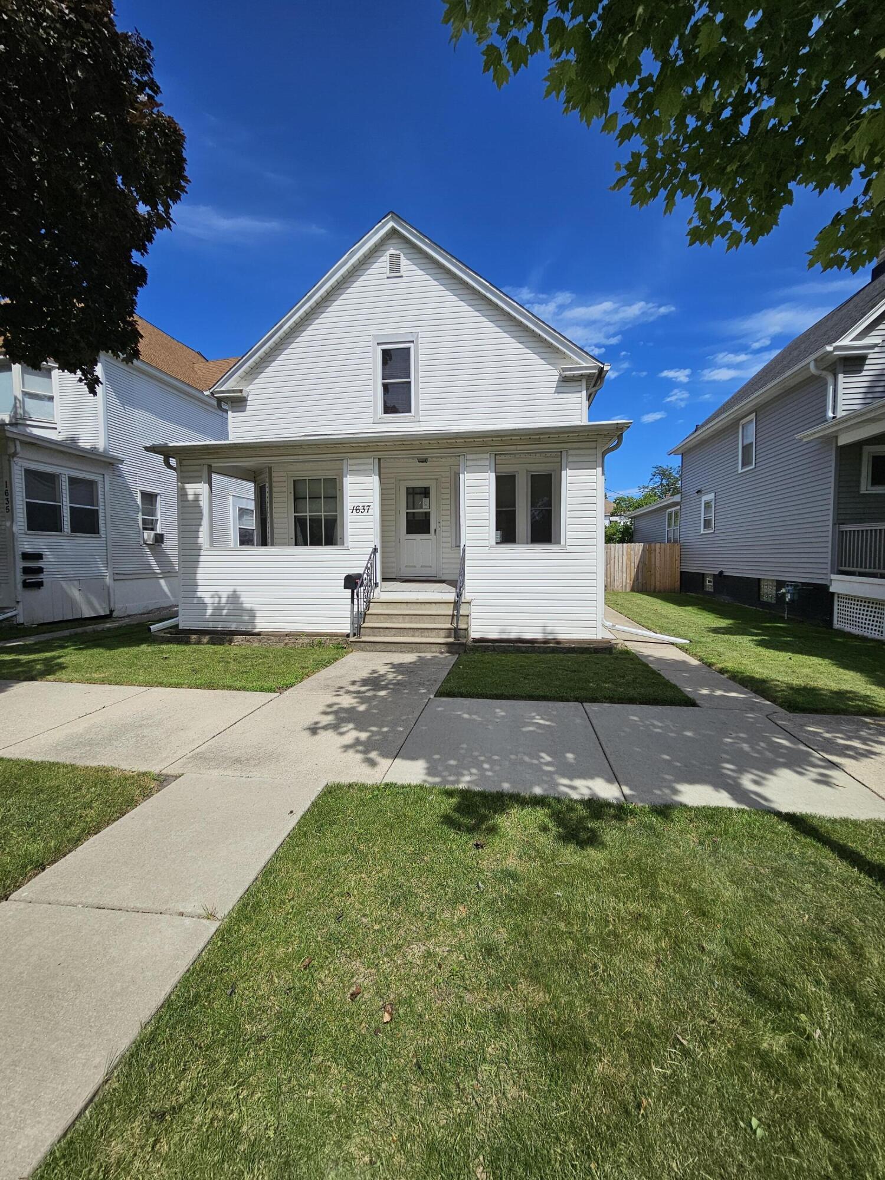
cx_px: 442
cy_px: 590
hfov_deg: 89.9
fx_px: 443
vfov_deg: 106.2
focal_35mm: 13
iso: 50
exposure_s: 1/3809
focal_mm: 2.2
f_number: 2.2
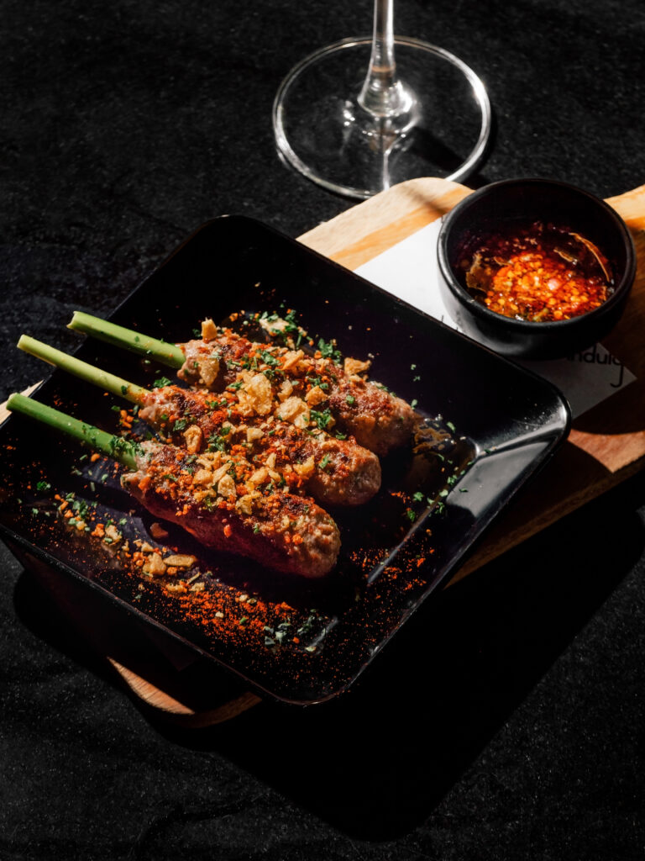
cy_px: 430
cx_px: 322
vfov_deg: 16.4
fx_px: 2981
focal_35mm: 120
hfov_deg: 12.3
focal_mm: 60
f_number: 5.6
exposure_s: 1/60
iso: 400
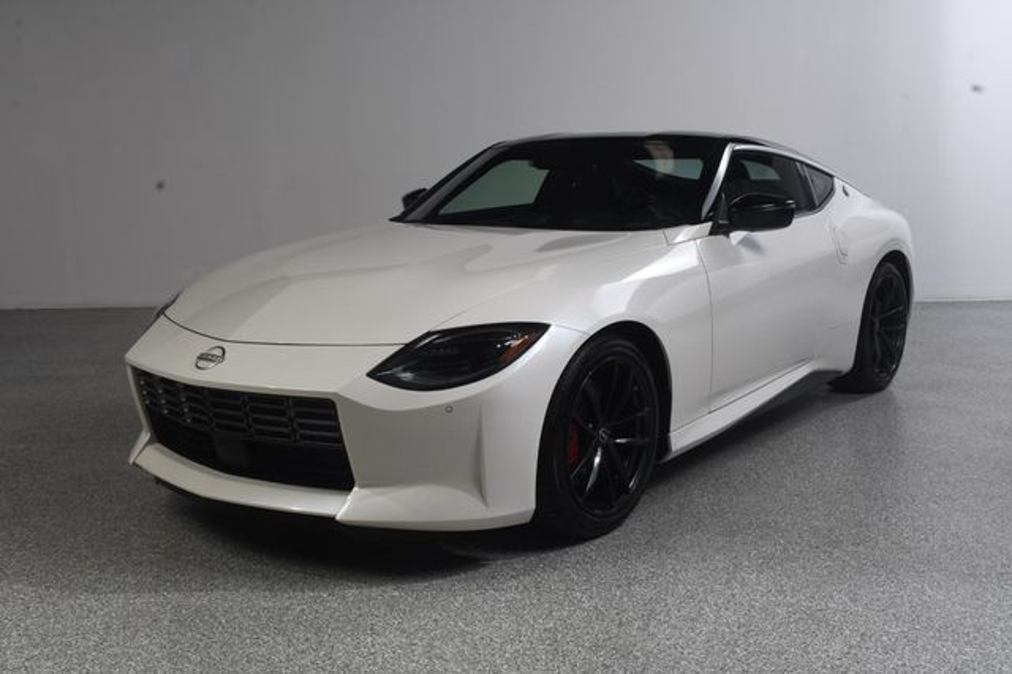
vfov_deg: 34.2
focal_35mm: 39
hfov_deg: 49.6
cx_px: 506
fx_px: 1096
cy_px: 337
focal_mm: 26
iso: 100
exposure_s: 1/160
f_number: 14
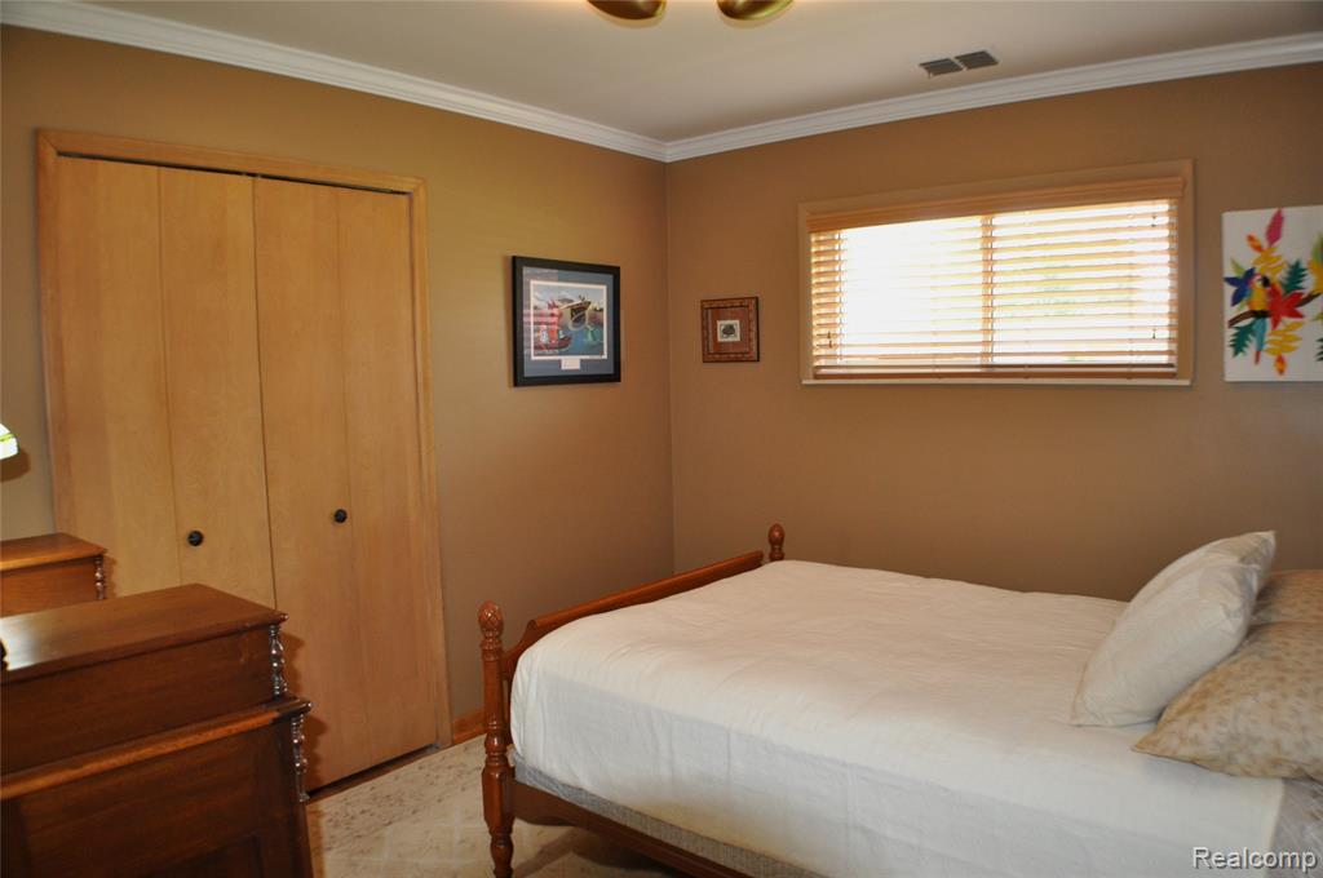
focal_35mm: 33
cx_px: 662
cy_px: 439
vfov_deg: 39.9
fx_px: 1211
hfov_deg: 57.3
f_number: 3.8
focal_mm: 22
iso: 640
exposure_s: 1/60
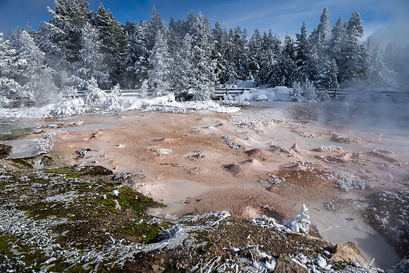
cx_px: 204
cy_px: 136
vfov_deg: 53.2
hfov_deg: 73.7
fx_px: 273
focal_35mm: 24
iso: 200
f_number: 11
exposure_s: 1/125
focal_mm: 24
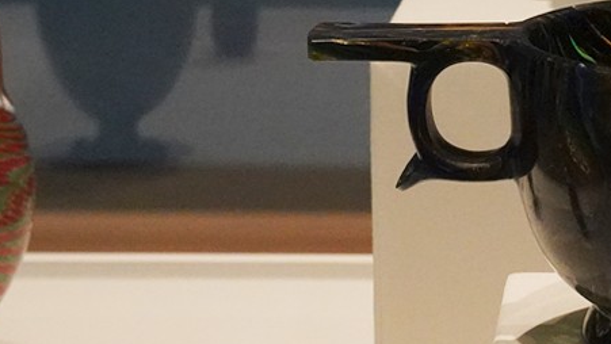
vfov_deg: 6.2
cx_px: 707
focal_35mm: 195
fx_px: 3160
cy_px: 245
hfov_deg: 10.9
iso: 8000
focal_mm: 42
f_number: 8
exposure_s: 1/100
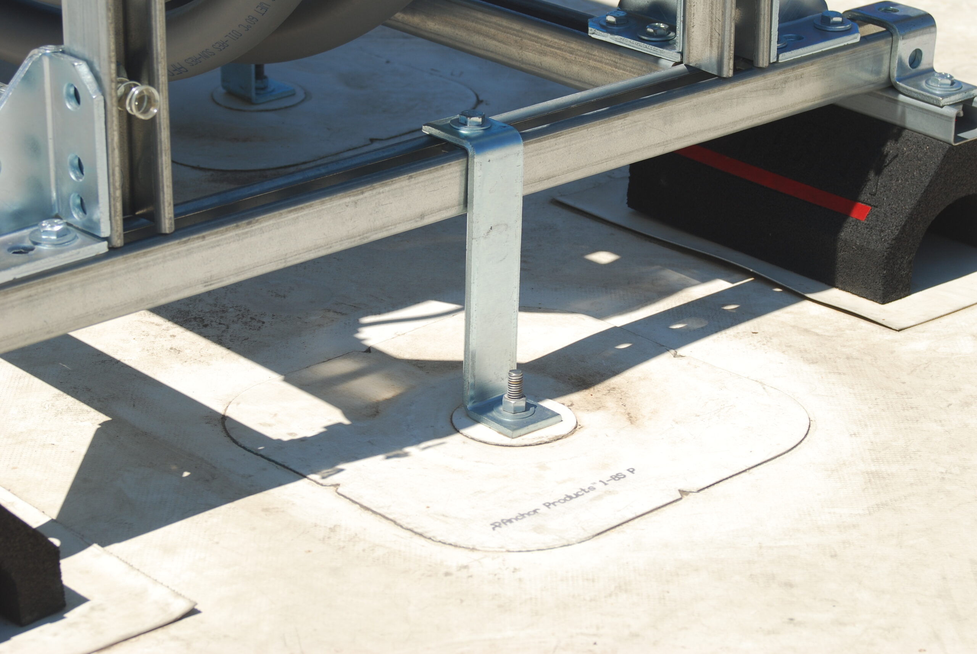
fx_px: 2853
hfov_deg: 19.4
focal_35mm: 105
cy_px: 327
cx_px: 488
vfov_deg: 13.1
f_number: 10
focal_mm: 70
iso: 100
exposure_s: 1/250
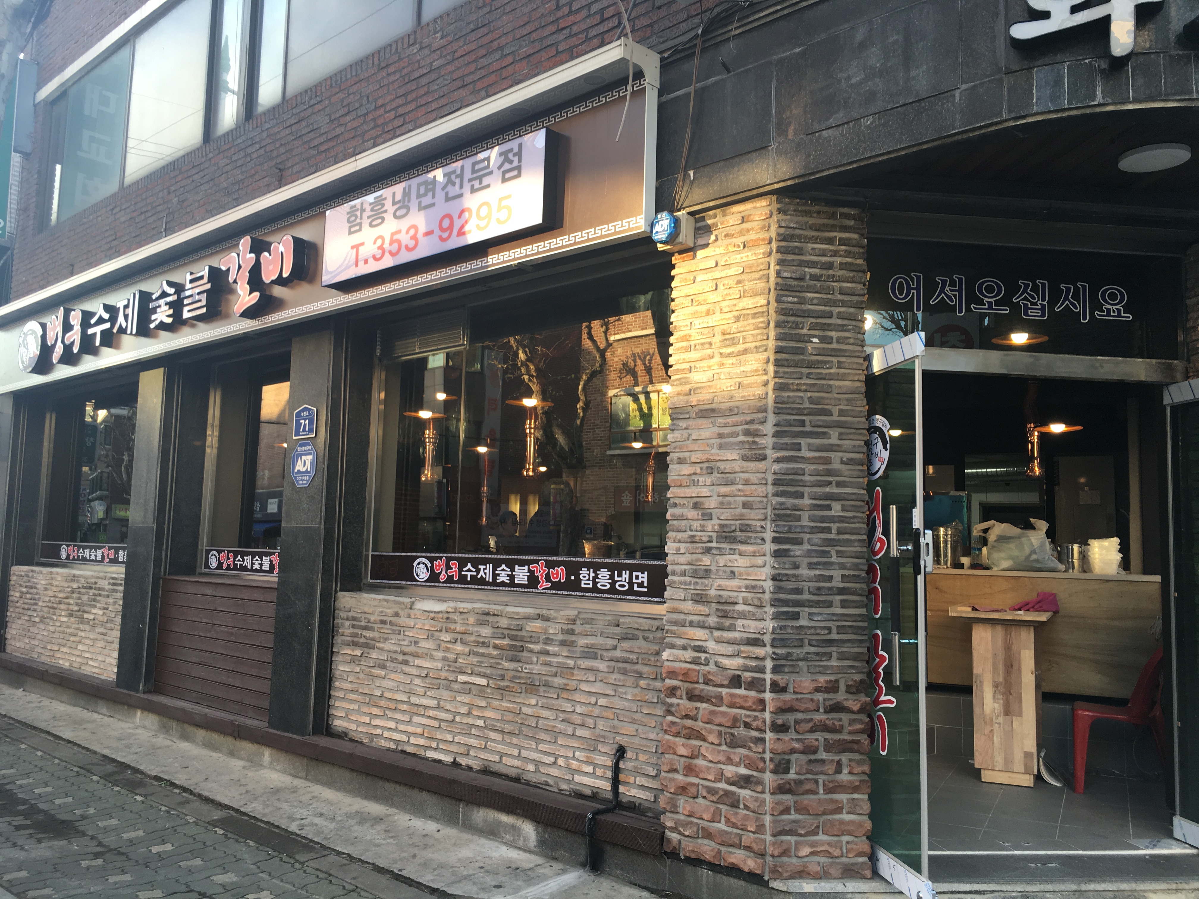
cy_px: 450
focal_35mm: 29
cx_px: 600
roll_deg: -1.3
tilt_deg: +5.0
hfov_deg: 61.7
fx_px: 1004
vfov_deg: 48.2
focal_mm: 4.15
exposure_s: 1/60
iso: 25
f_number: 2.2
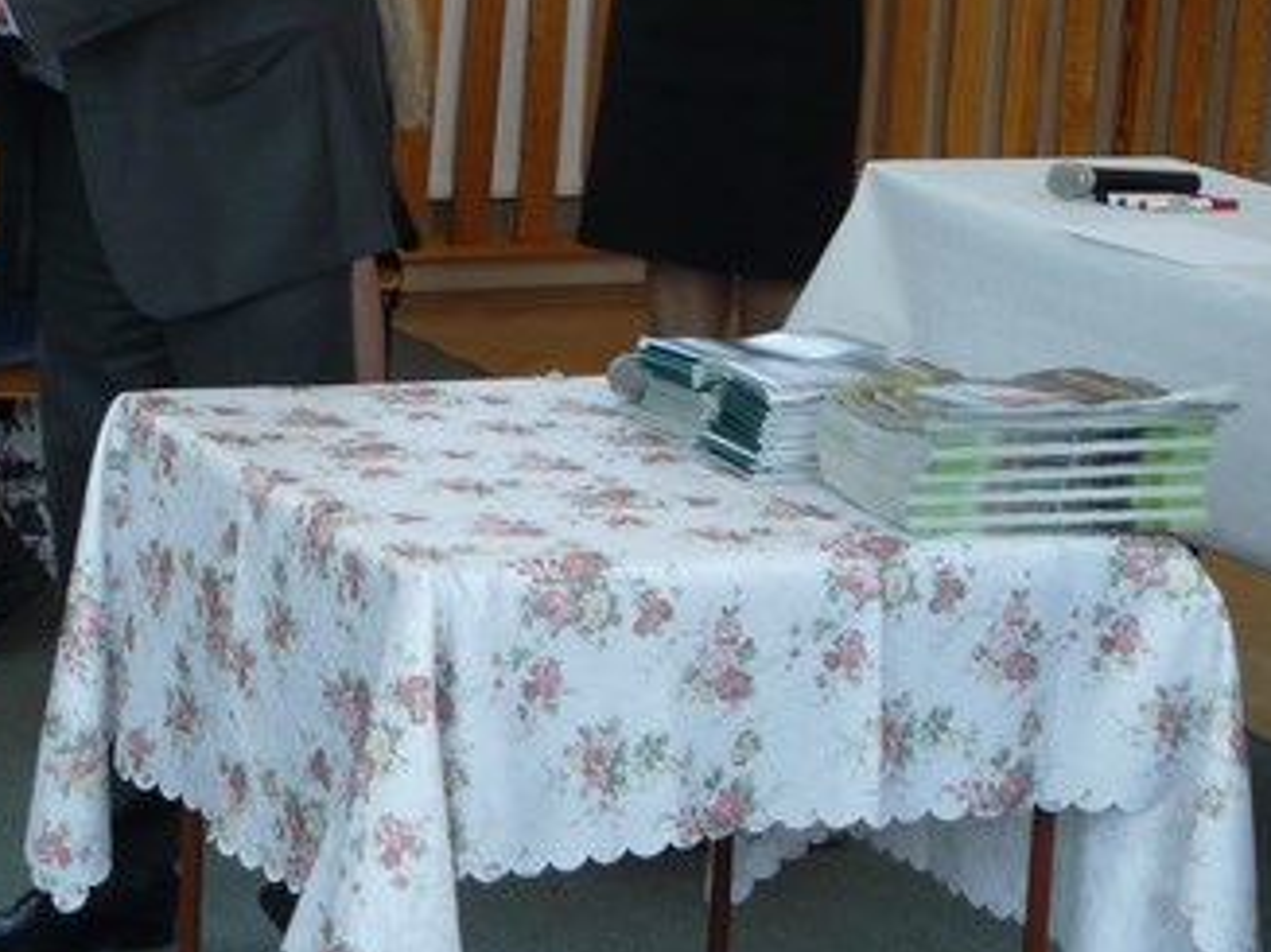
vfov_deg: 12.7
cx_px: 443
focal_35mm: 115
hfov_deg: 17.1
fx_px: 4221
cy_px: 16
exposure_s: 1/60
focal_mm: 7.7
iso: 100
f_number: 3.2
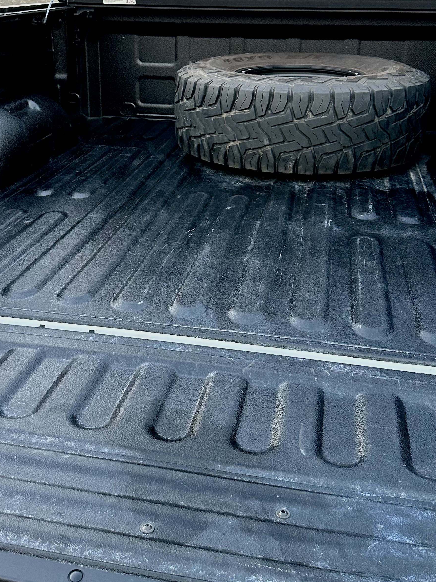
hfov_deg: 35.1
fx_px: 689
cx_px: 185
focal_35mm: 41
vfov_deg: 45.3
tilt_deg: -12.7
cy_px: 210
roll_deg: +0.6
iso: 320
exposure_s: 1/60
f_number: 1.78
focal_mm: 6.86
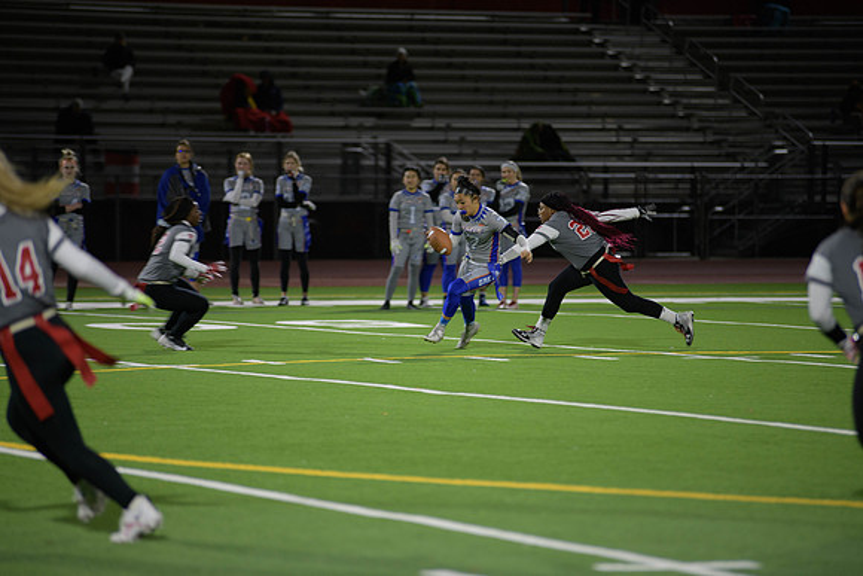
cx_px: 432
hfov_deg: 10.3
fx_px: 4795
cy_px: 288
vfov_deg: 6.9
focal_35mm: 200
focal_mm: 200
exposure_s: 1/200
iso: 800
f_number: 2.8
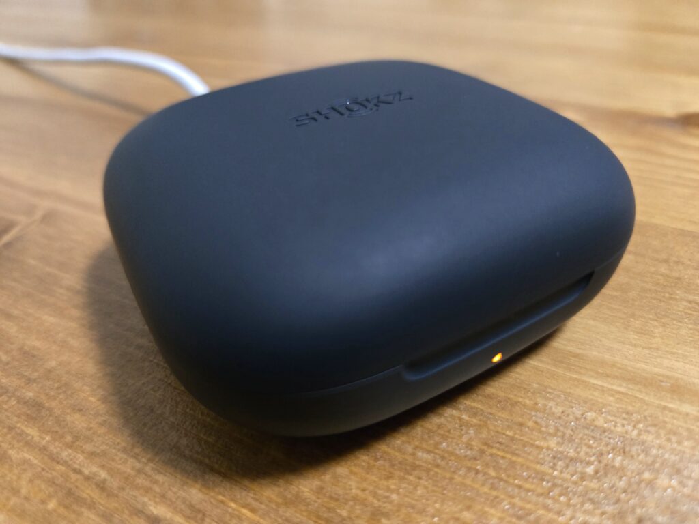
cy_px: 262
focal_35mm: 23
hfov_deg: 73.9
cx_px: 350
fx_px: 464
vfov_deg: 58.9
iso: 1600
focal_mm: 5.4
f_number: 1.8
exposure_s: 1/101
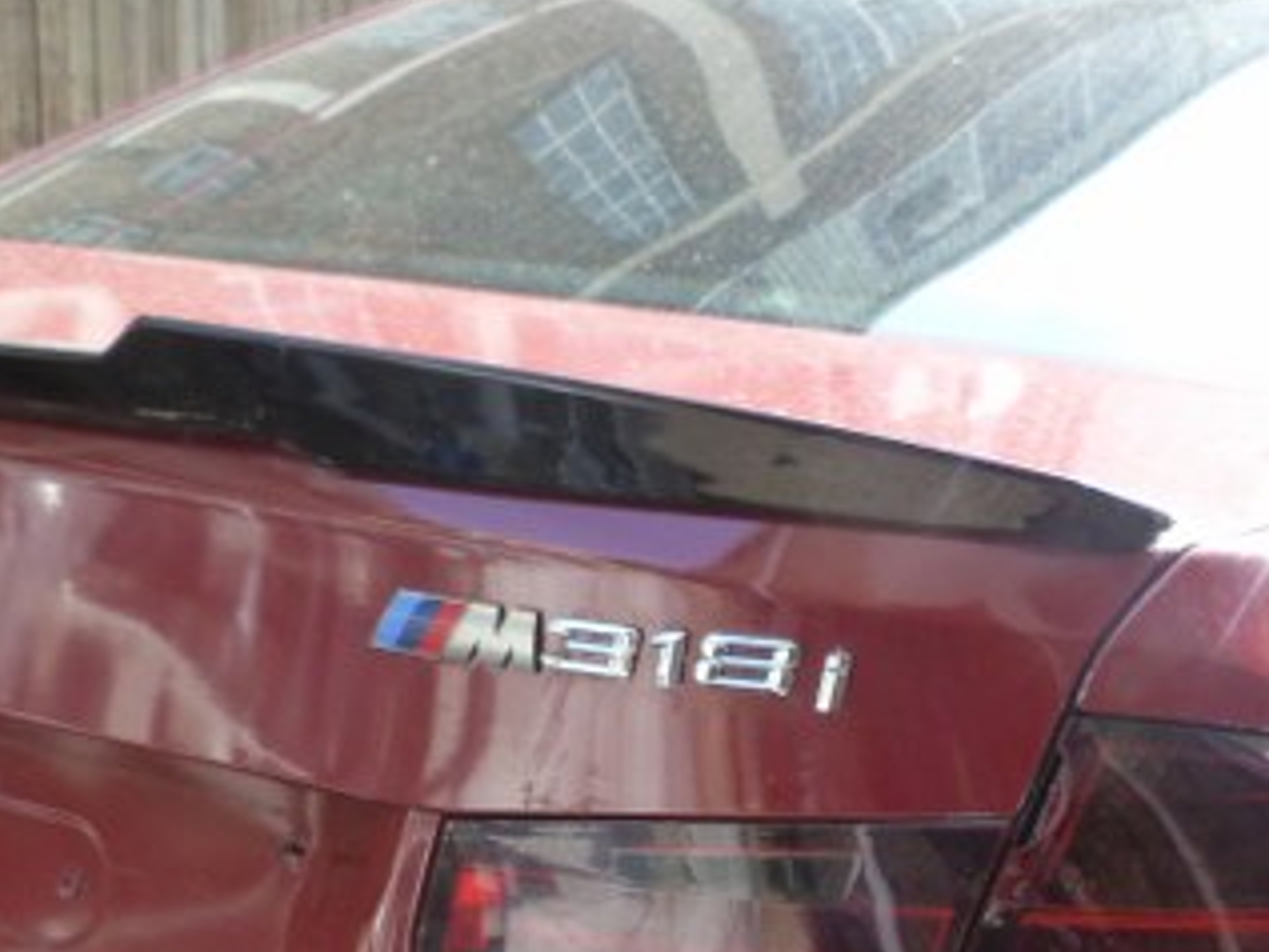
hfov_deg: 30.5
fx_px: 2310
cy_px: 980
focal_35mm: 63
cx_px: 825
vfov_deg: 22.3
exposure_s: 1/80
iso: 125
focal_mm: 4.5
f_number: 2.8
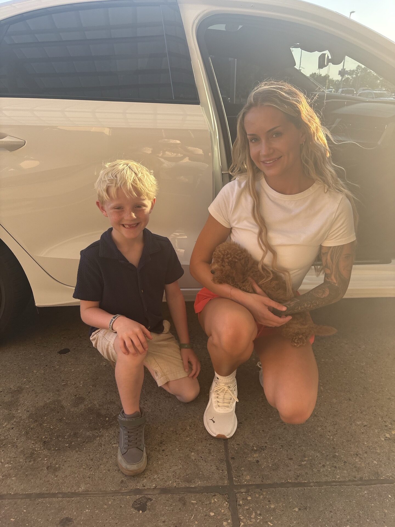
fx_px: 396
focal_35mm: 26
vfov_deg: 67.3
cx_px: 198
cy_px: 264
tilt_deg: -22.2
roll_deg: -1.0
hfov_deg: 53.1
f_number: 1.6
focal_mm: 5.96
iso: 50
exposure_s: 1/424
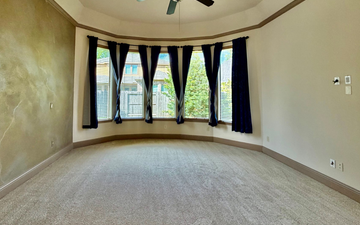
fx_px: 177
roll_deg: -0.3
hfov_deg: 90.1
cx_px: 148
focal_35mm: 18
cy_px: 87
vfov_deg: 64.2
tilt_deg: +1.9
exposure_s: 1/121
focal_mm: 2.22
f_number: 2.2
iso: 200
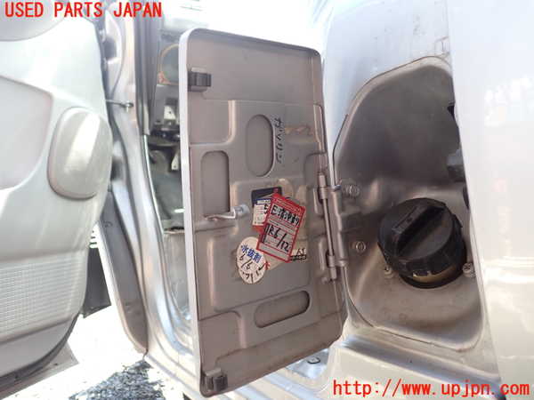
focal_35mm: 30
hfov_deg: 60.0
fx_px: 463
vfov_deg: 46.8
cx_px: 267
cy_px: 200
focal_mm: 5.4
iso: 100
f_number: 2.3
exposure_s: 1/80
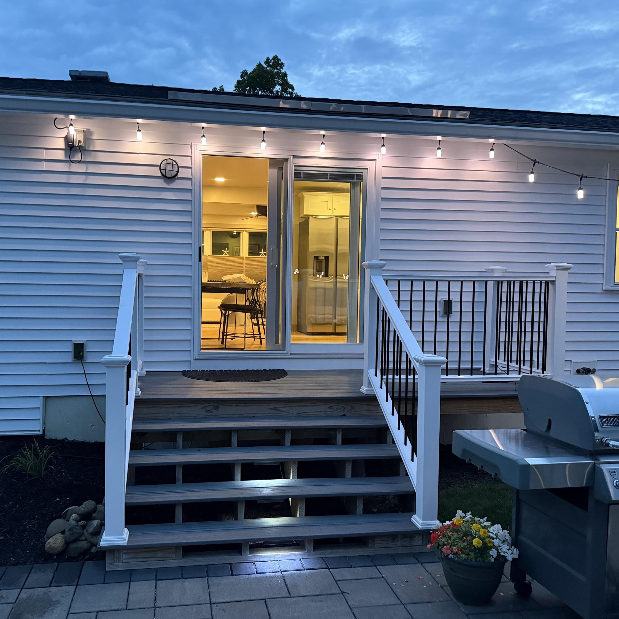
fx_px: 587
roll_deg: +0.0
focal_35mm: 29
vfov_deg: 55.6
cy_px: 307
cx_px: 275
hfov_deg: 55.5
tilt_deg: -0.8
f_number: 1.78
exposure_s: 1/50
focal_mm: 6.76
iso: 800
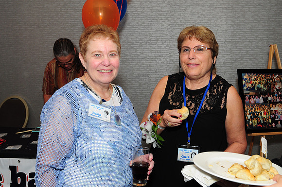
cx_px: 141
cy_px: 94
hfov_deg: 49.6
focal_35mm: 39
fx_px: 305
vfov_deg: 34.1
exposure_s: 1/60
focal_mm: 26
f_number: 5
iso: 500
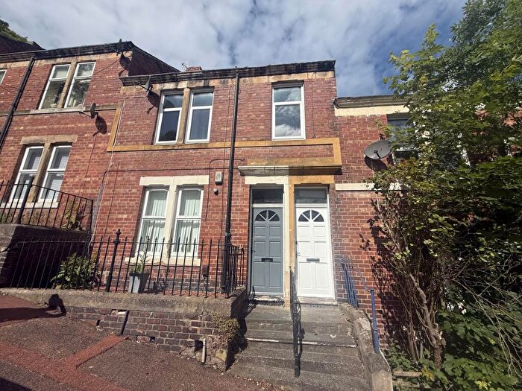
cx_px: 261
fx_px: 211
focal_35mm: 14
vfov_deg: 85.7
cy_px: 196
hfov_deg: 102.1
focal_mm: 2.22
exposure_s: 1/3891
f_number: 2.2
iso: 50
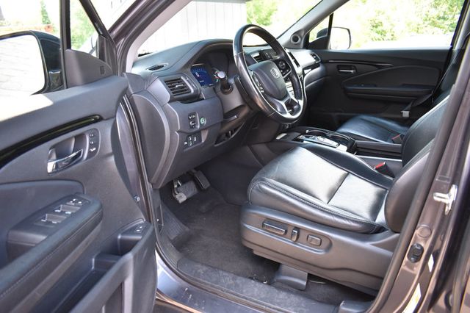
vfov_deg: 47.9
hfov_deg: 67.4
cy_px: 156
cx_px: 235
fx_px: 352
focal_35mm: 27
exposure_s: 1/100
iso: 800
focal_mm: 18
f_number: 3.5
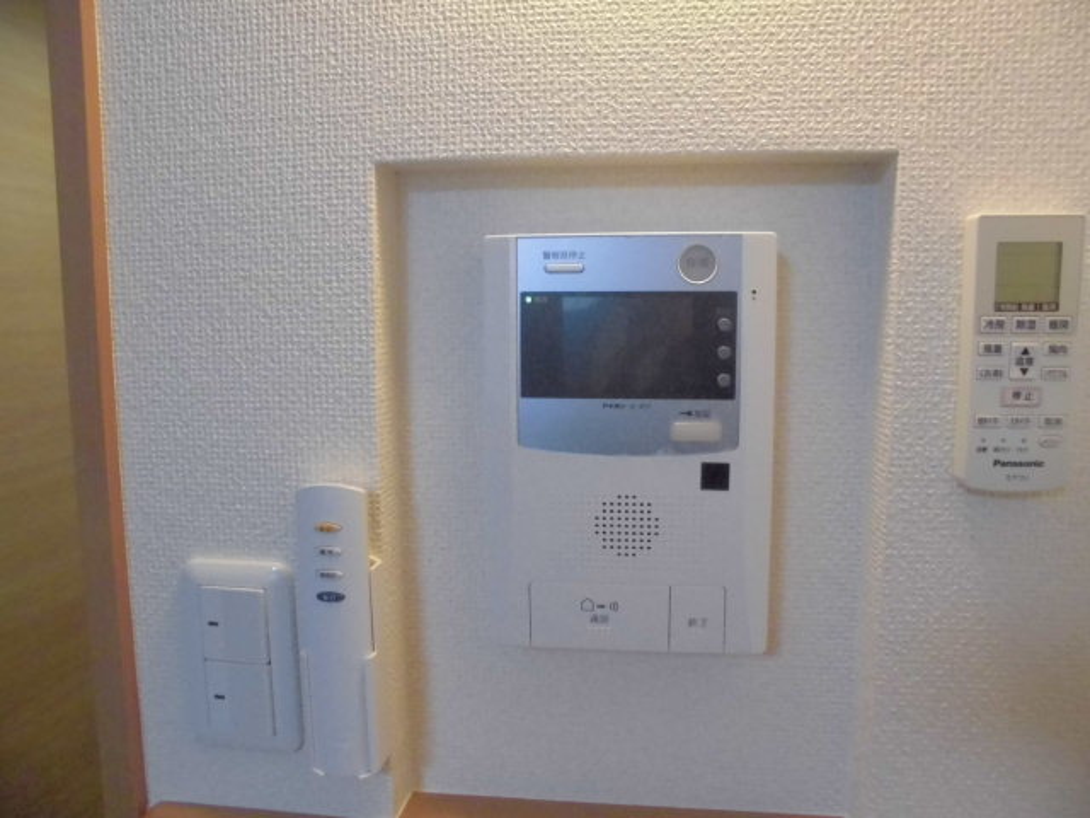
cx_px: 545
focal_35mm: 26
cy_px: 409
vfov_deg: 53.1
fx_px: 819
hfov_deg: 67.3
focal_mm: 4.6
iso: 800
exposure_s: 1/60
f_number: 3.5
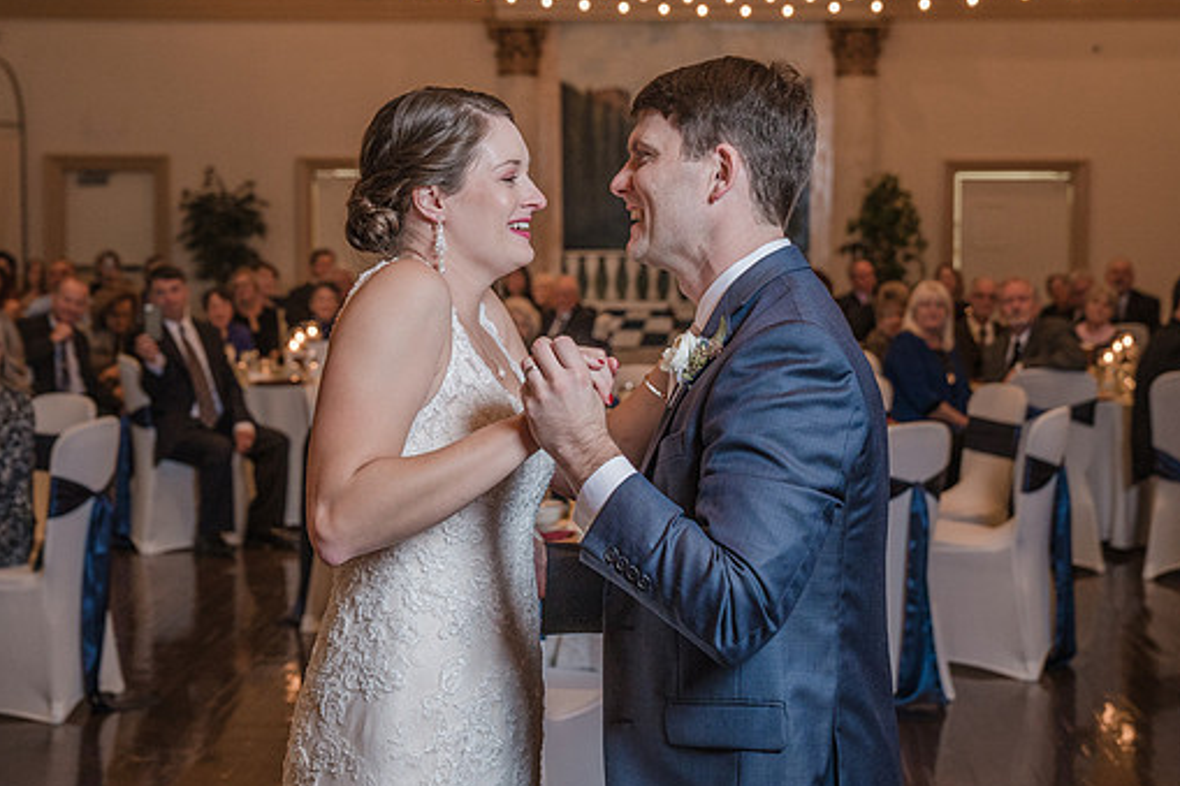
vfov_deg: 21.5
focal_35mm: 63
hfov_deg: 31.9
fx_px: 2064
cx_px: 571
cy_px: 296
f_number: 4
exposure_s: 1/100
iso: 2000
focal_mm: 48
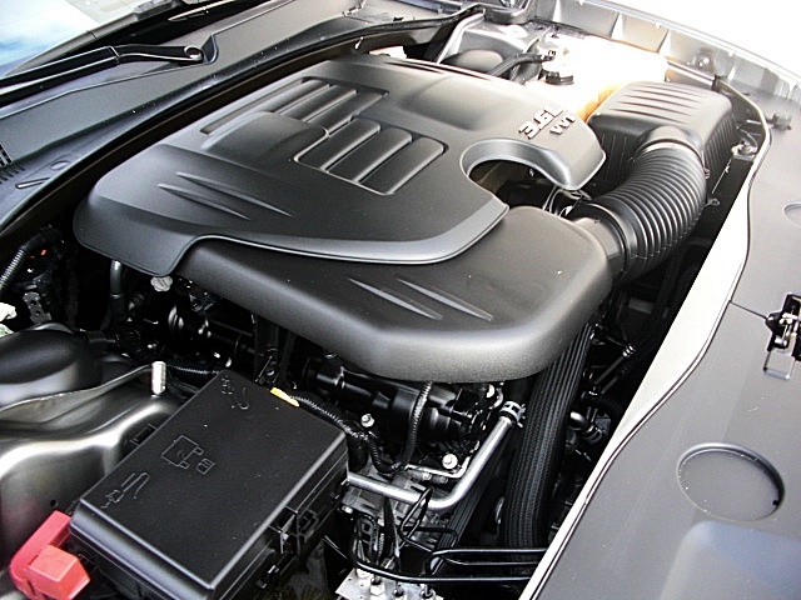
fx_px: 833
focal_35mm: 36
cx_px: 400
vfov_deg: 39.7
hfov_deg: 51.4
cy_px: 300
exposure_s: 1/80
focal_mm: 6.3
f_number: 2.8
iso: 100
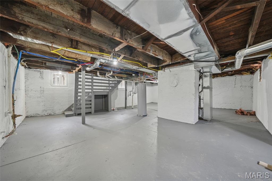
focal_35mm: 12
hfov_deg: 112.7
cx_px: 136
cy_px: 90
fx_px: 91
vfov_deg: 89.9
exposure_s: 1/2.5
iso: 400
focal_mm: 12
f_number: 8
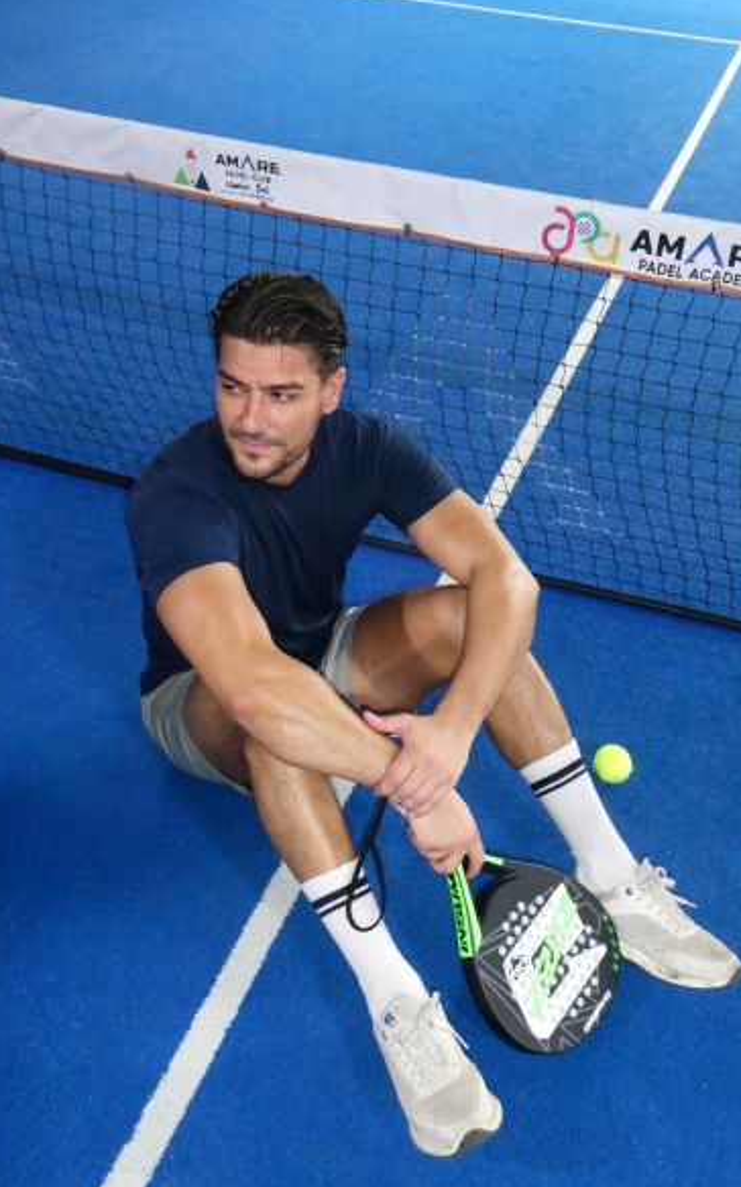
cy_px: 599
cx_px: 403
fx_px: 1164
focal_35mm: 36
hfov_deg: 35.3
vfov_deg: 54.0
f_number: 3.6
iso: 800
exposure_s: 1/125
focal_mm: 5.8
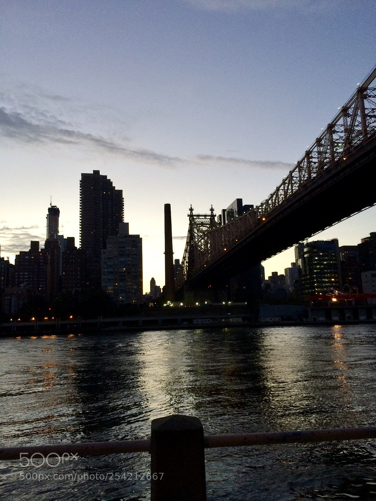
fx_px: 434
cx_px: 188
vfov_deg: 60.0
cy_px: 250
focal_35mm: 30
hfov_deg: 46.8
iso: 64
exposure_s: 1/30
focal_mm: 4.12
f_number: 2.2
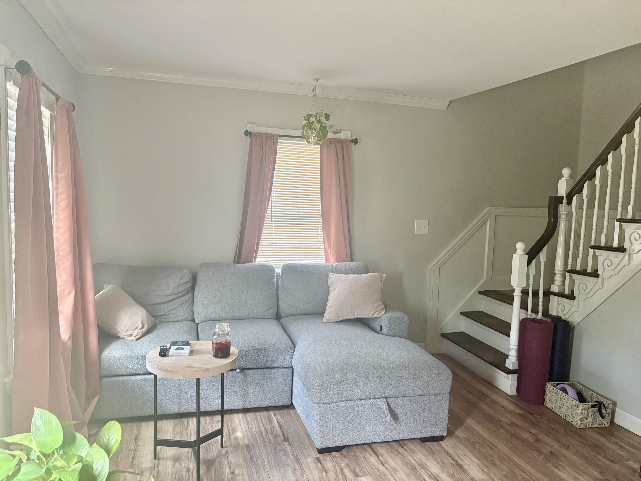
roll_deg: -1.3
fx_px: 481
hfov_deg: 67.3
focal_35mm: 26
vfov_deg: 53.1
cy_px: 240
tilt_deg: -6.1
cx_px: 320
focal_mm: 5.96
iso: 250
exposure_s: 1/60
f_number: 1.6
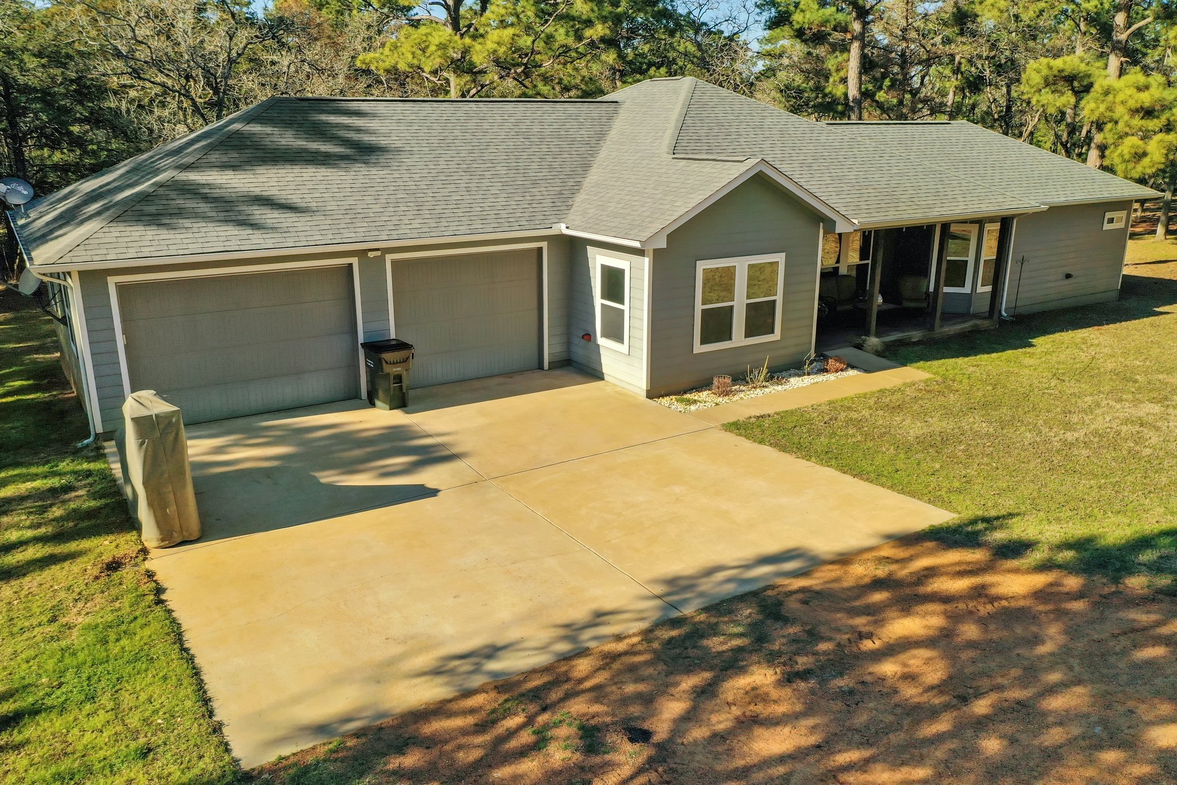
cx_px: 588
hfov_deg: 65.5
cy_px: 392
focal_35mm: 28
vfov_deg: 46.4
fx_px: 915
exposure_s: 1/200
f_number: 5
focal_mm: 10.26
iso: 100
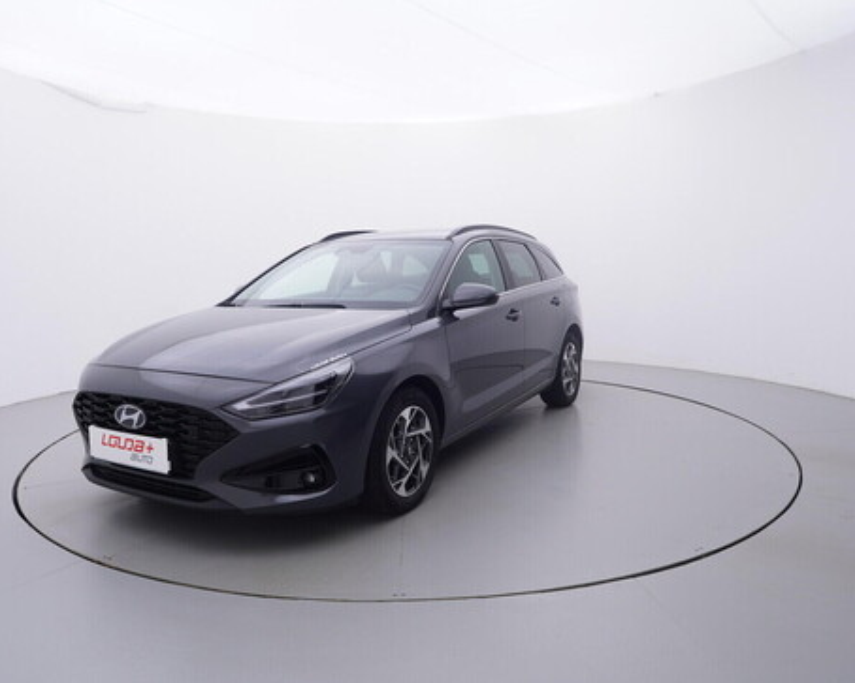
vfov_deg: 55.7
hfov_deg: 66.9
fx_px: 647
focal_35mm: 26
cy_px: 342
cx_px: 408
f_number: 5
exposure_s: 1/80
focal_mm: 15
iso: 200
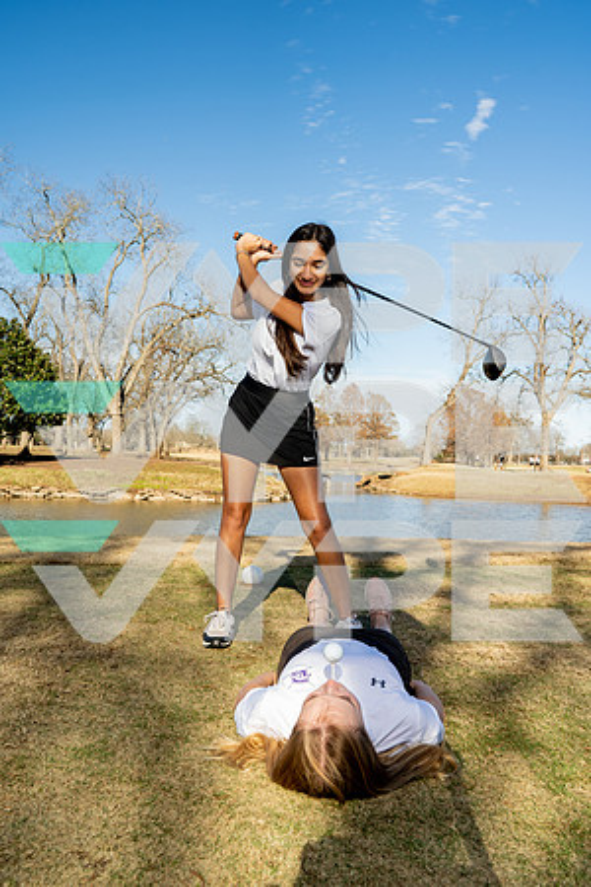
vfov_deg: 54.4
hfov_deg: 37.9
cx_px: 296
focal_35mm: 35
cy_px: 444
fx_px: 862
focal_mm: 35
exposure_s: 1/250
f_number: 6.3
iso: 64
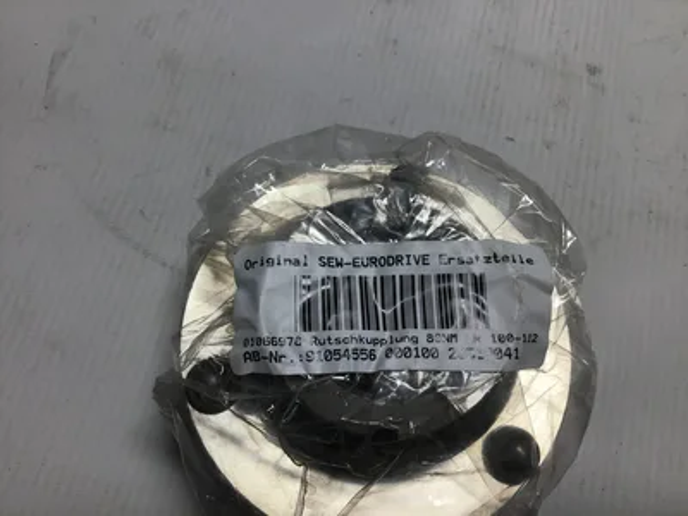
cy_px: 258
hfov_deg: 58.4
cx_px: 344
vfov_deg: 45.4
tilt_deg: -70.9
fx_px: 616
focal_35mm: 31
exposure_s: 1/455
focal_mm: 3.3
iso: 25
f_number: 2.4
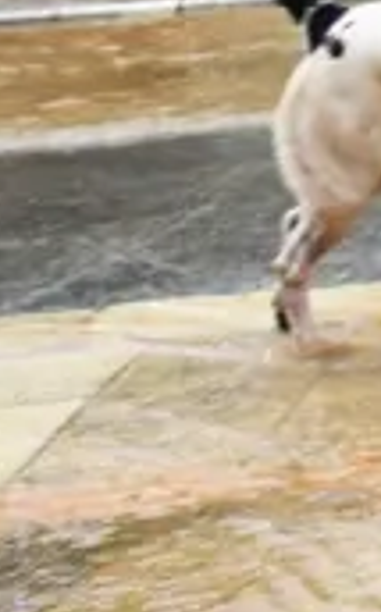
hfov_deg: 5.5
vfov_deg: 9.7
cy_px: -244
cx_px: 1410
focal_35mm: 212
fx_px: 3527
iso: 400
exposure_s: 1/125
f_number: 6.3
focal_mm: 27
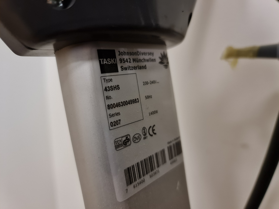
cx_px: 140
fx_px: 201
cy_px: 104
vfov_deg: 54.9
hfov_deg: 69.4
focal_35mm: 25
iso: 640
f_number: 1.8
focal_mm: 7
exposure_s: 1/25
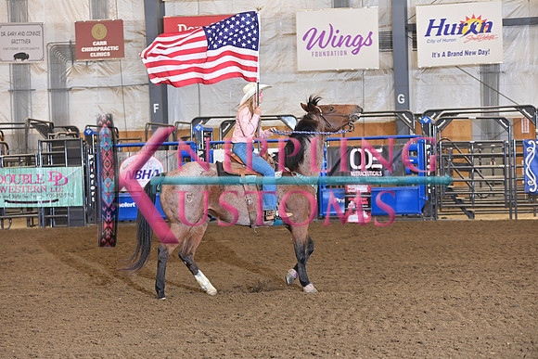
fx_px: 1824
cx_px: 269
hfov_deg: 16.8
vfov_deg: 11.2
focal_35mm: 122
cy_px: 180
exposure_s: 1/250
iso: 1250
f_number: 3.5
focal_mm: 122
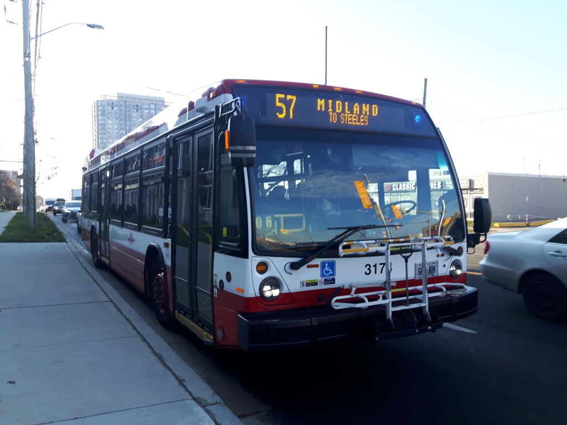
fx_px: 508
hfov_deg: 58.4
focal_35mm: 31
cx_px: 284
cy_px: 212
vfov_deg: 45.4
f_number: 1.9
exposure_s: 1/295
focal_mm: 3.7
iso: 40
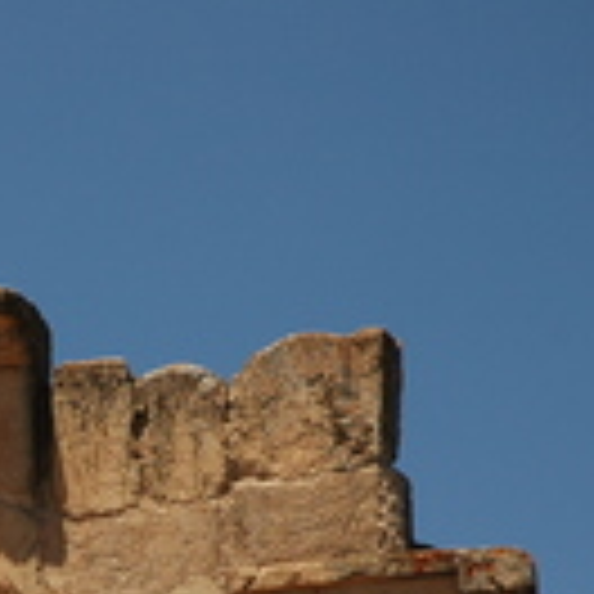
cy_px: 630
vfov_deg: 7.9
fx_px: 4271
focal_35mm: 220
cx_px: -135
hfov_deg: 7.9
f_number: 7.1
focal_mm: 52
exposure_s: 1/800
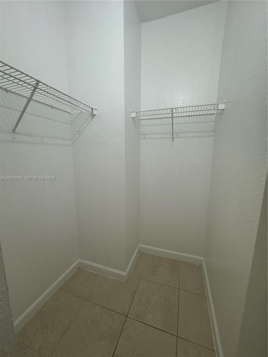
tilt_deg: -9.0
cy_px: 178
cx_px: 134
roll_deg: +1.1
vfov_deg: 102.1
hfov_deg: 85.7
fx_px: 145
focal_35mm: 14
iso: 250
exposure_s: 1/60
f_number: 2.2
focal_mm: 2.22
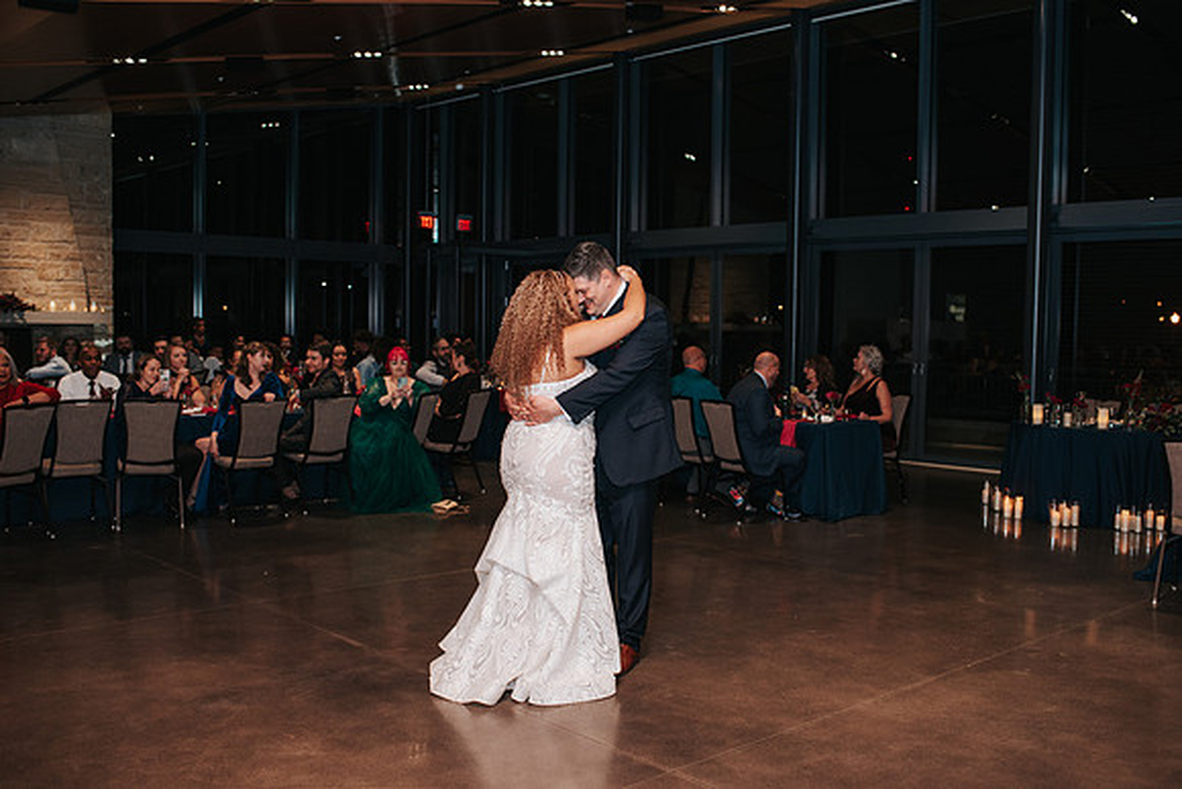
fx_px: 1194
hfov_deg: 52.7
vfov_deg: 36.6
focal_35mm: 36
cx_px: 614
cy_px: 394
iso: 1000
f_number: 2.8
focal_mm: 35
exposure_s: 1/200
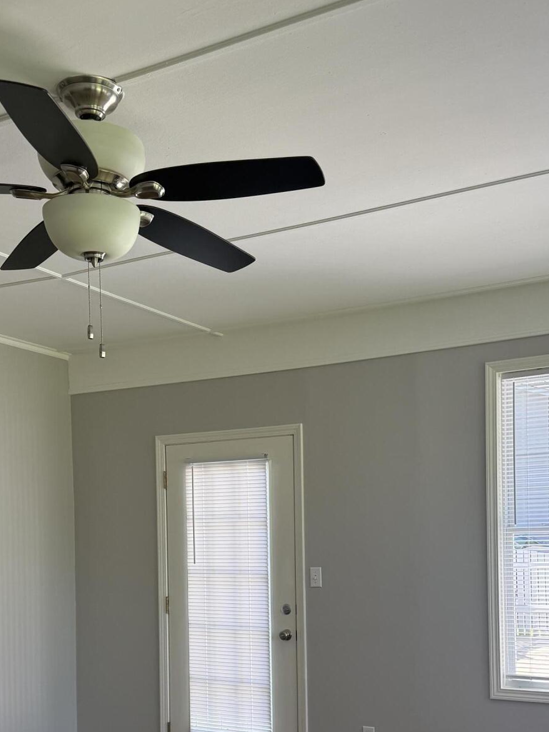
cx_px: 287
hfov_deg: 35.1
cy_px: 551
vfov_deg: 44.2
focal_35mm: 41
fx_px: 867
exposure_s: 1/238
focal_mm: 6.76
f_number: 1.78
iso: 100
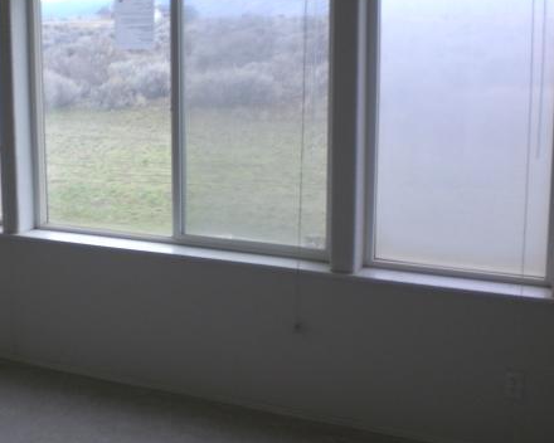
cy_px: 184
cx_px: 191
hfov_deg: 34.5
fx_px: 885
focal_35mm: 54
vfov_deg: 28.1
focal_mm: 6.3
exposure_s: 1/80
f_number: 3.1
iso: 100
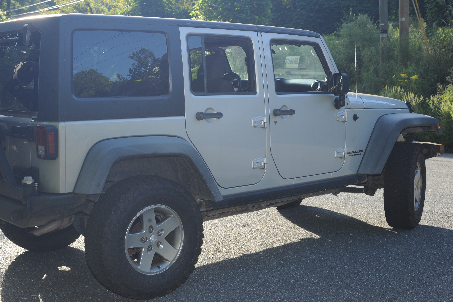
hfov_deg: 38.9
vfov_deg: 26.5
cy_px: 149
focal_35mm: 51
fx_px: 642
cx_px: 227
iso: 320
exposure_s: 1/200
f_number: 7.1
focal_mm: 50
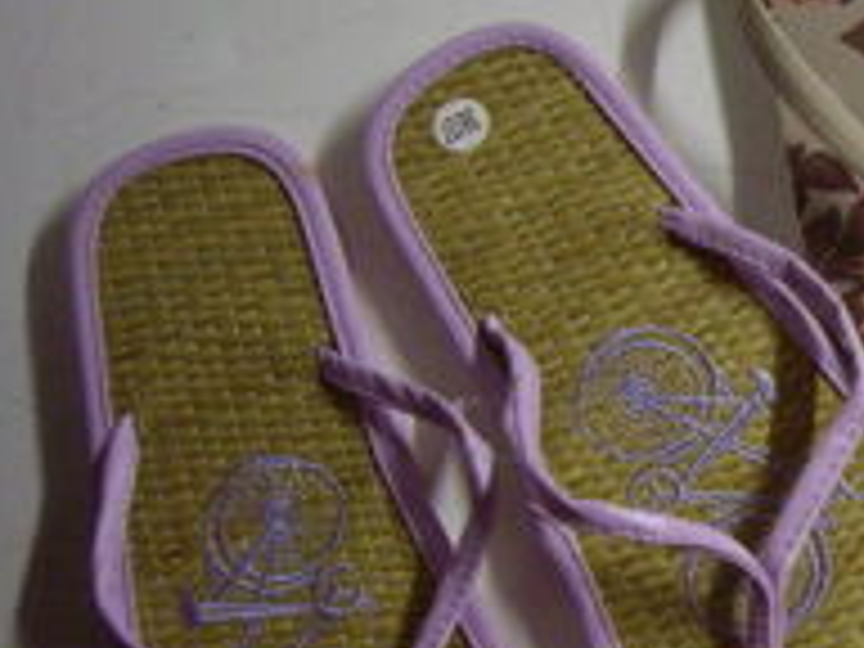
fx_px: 2371
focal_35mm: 95
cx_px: 1058
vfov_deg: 15.5
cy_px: 410
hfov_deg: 19.4
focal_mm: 6.2
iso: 200
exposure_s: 1/13
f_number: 2.7
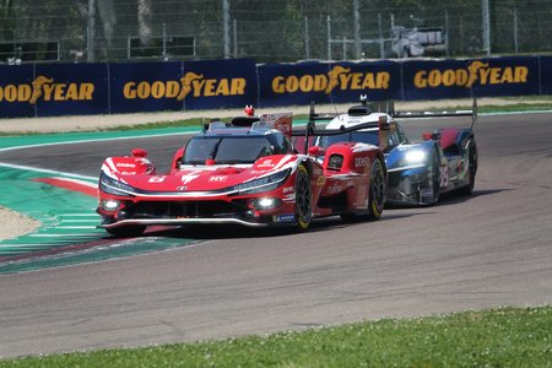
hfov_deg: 5.2
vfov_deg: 3.4
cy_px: 184
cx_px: 276
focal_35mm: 400
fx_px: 6133
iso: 100
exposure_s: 1/800
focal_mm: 146.76
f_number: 4.5
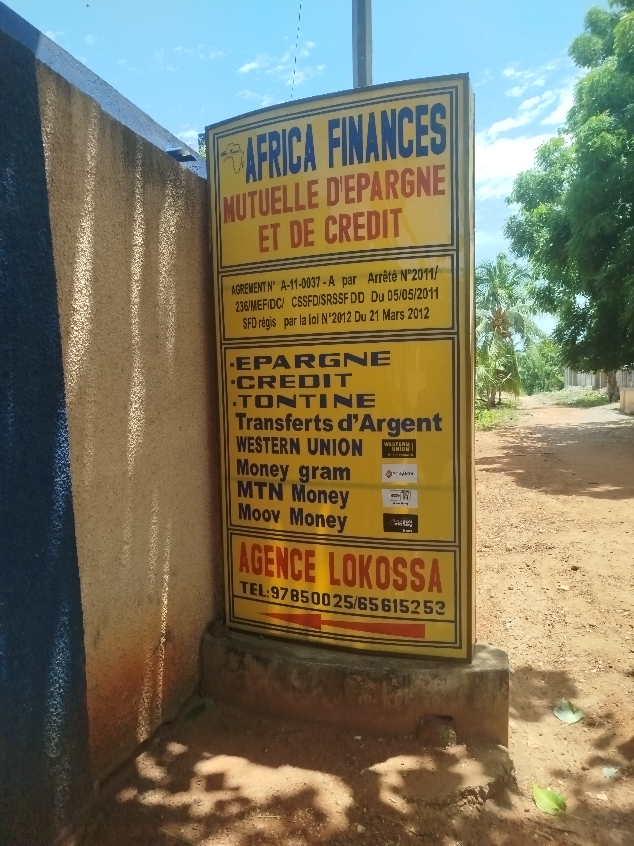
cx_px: 317
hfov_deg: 56.8
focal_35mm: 24
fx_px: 586
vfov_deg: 71.6
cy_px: 423
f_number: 1.7
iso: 50
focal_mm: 5.31
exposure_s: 1/563
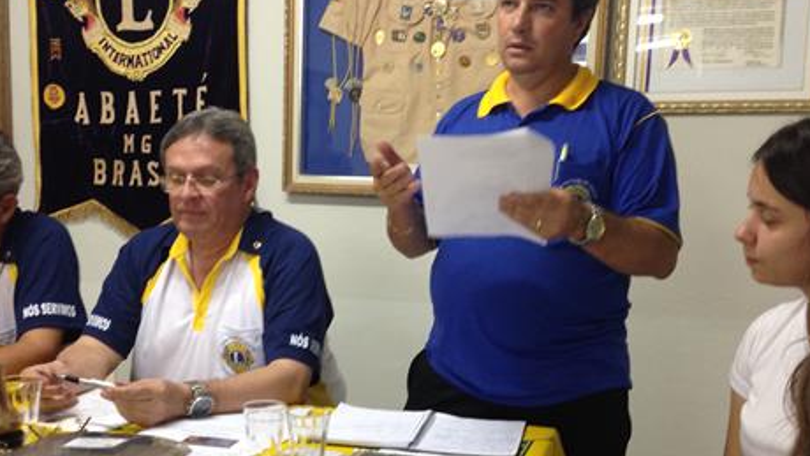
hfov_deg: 41.2
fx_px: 1074
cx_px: 352
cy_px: 317
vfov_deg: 23.8
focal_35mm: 50
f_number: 2.4
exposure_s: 1/20
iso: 100
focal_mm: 4.12
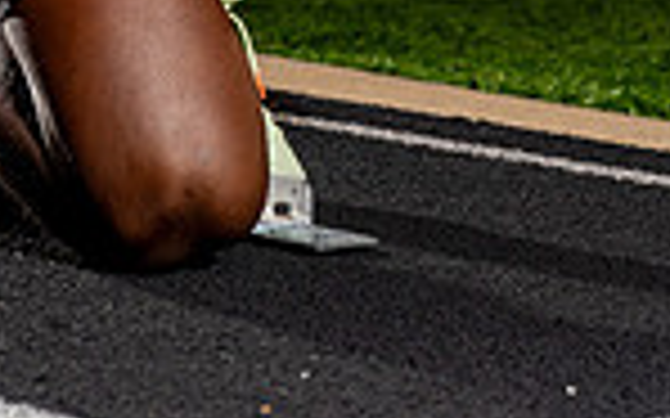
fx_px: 2975
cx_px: 139
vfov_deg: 7.6
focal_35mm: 163
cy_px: -548
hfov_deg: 12.8
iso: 500
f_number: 4
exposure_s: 1/200
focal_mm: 53
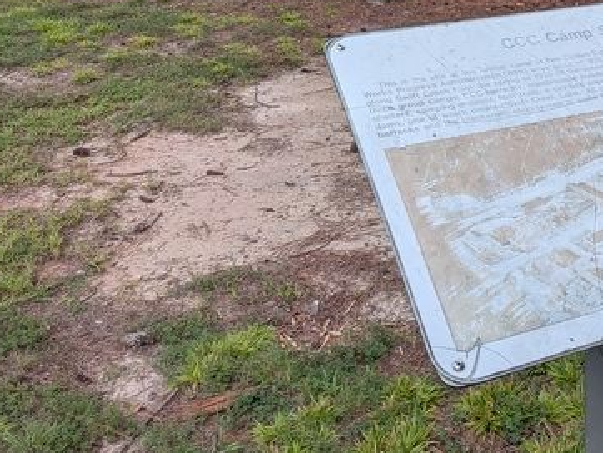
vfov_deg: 26.7
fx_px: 924
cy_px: 50
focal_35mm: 53
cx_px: 593
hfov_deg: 33.3
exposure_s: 1/624
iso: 25
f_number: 1.7
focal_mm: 4.53
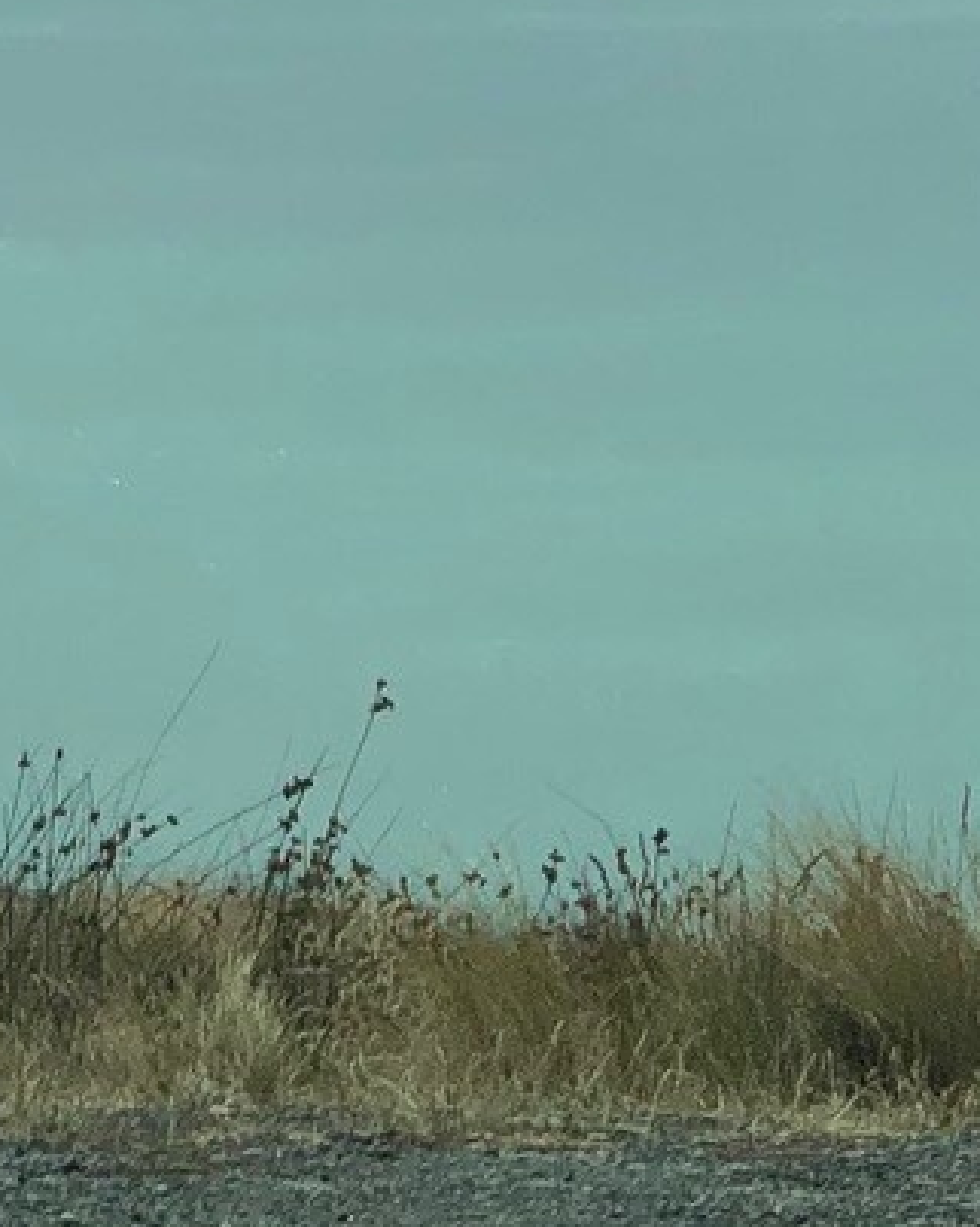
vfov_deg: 7.5
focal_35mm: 254
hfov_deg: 6.1
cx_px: 125
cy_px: -289
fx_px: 9216
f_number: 2.4
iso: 16
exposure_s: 1/401
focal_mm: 6
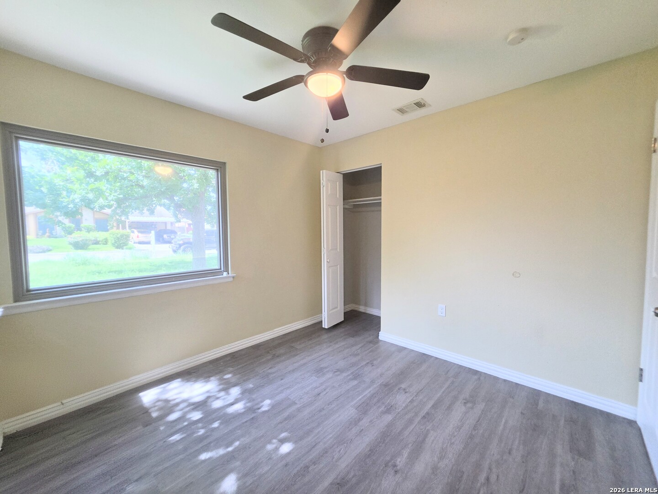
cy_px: 247
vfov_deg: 89.9
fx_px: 247
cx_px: 329
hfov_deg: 106.2
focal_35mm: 13
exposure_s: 1/120
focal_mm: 2.2
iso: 250
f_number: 1.9
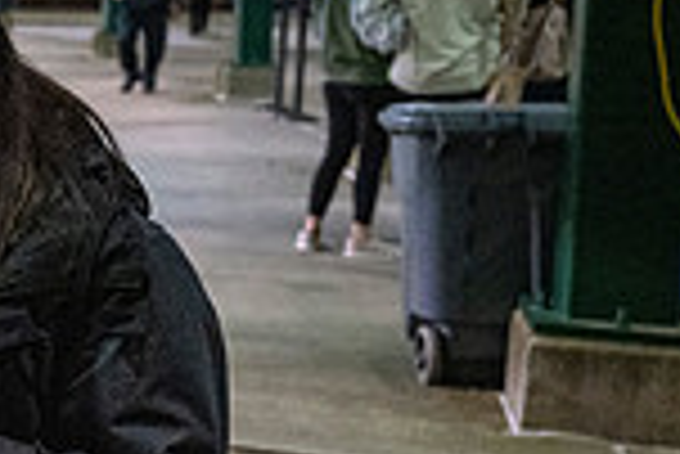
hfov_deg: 17.8
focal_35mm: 92
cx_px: -536
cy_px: 119
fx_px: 1739
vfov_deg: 14.8
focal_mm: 24
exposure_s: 1/500
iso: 6400
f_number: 3.2
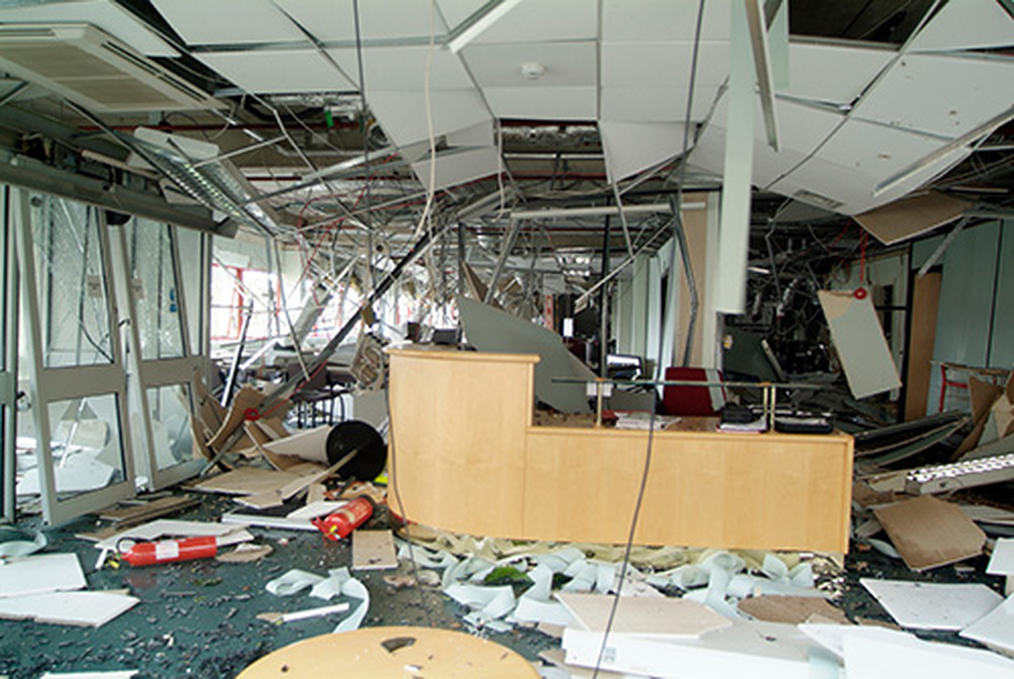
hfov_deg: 69.3
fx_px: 733
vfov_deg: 49.7
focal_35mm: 26
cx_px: 507
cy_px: 340
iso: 200
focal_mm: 17
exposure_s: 1/8
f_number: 2.8
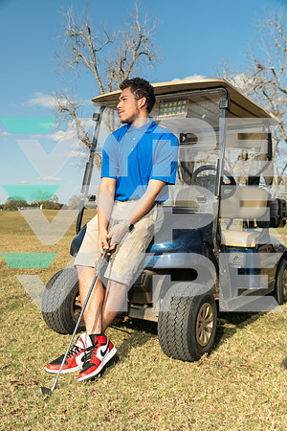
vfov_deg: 55.8
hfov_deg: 38.9
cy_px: 216
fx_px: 407
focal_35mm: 34
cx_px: 144
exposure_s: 1/200
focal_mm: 34
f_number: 5.6
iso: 500
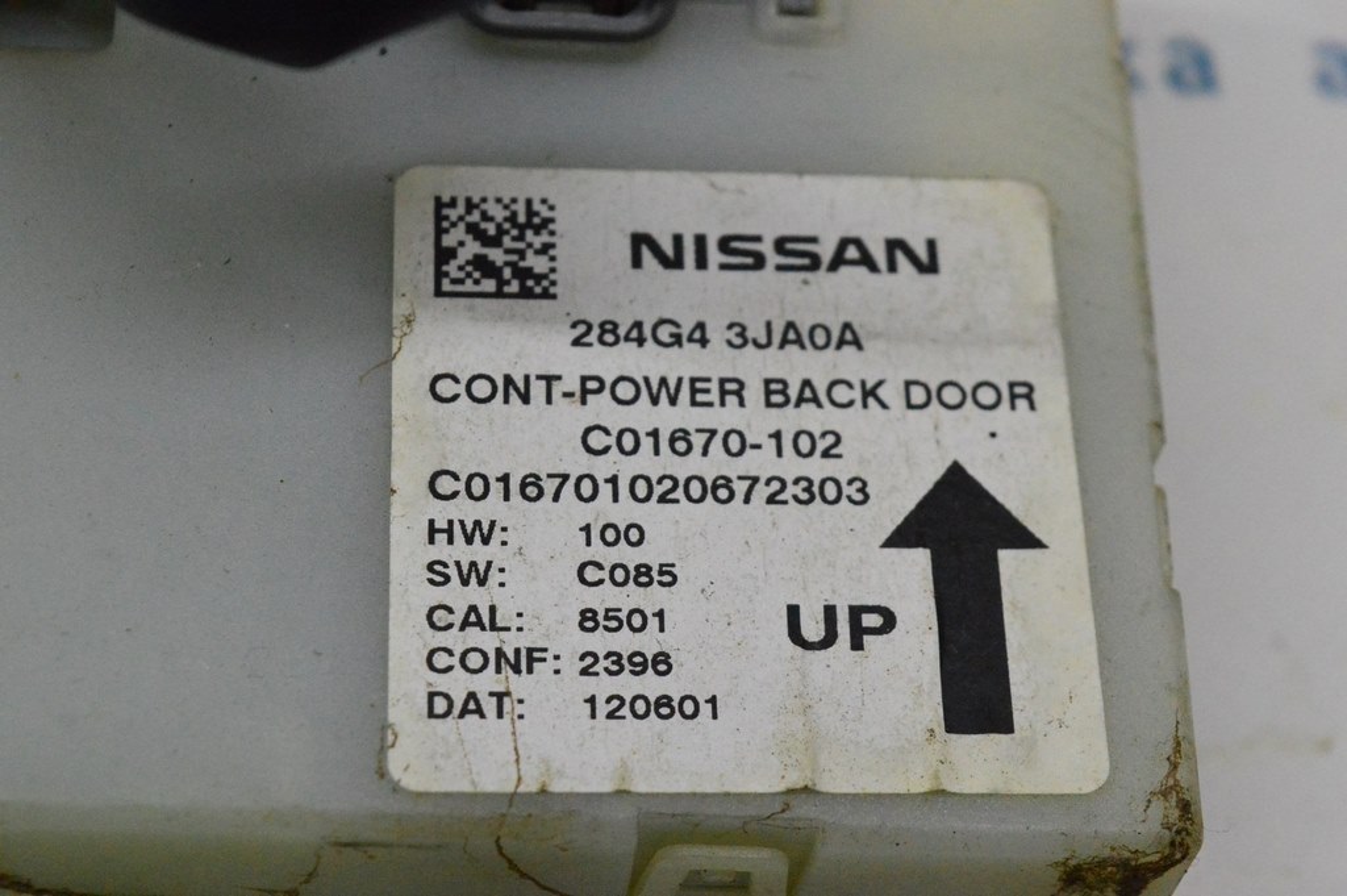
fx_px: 3084
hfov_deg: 24.6
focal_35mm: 82
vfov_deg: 16.5
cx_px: 674
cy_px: 448
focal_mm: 55
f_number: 10
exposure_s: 1/400
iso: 6400
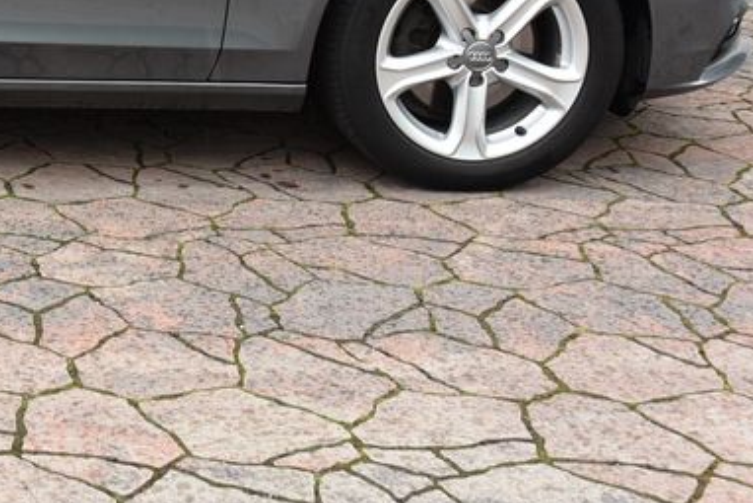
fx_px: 1737
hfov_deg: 22.2
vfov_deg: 16.0
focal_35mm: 83
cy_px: -41
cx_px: -201
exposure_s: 1/200
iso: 500
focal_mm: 31
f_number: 7.1
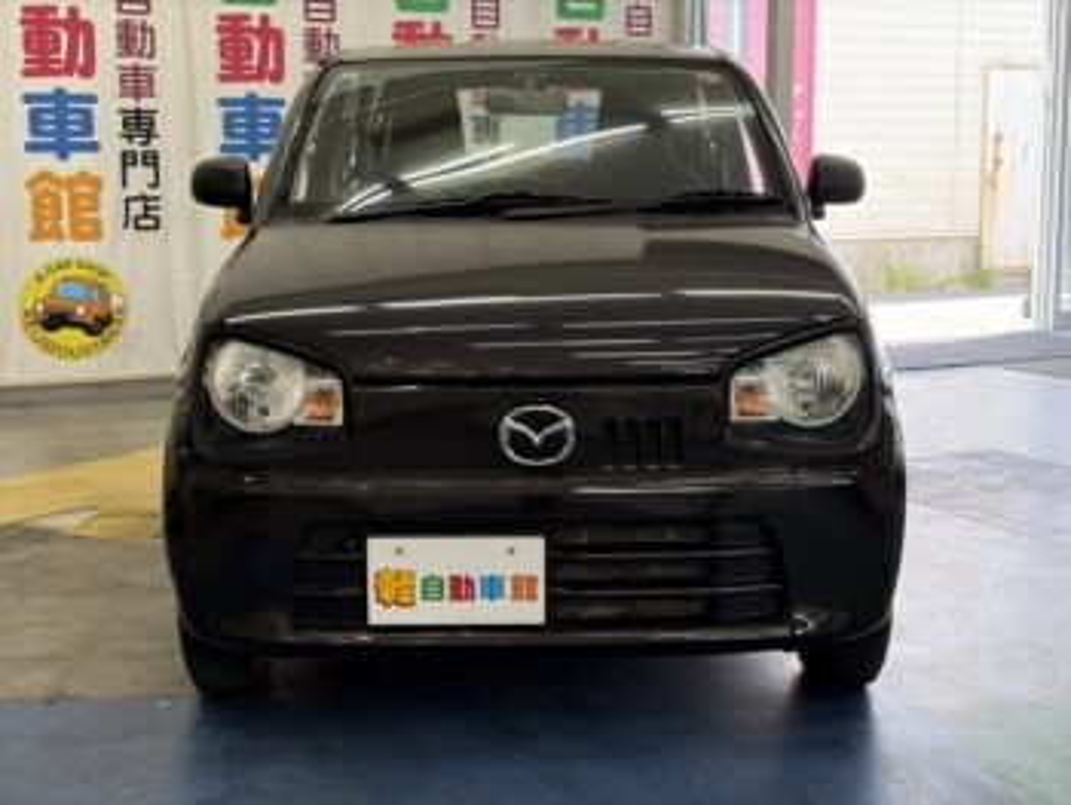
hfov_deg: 36.8
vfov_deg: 28.1
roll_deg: +1.2
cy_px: 402
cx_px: 536
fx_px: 1610
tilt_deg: -7.6
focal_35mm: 52
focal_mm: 5.96
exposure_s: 1/66
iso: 64
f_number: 1.6
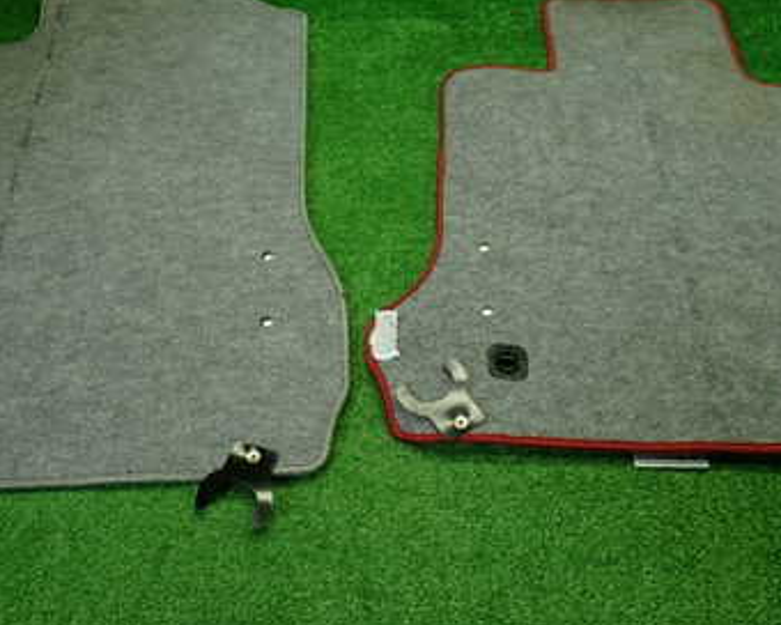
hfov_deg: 42.9
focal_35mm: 43
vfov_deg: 34.6
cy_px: 218
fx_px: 994
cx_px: 354
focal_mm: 4.5
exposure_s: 1/60
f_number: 2
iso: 125
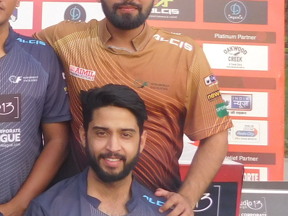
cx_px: -260
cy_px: 71
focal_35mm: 120
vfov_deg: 12.3
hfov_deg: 14.2
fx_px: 998
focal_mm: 5.3
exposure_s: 1/125
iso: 125
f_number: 3.2
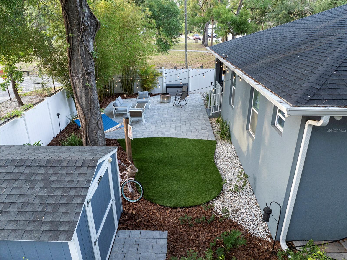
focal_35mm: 24
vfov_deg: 56.7
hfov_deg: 71.6
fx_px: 240
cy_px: 130
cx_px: 174
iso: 400
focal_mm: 12.29
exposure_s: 1/80
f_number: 3.5
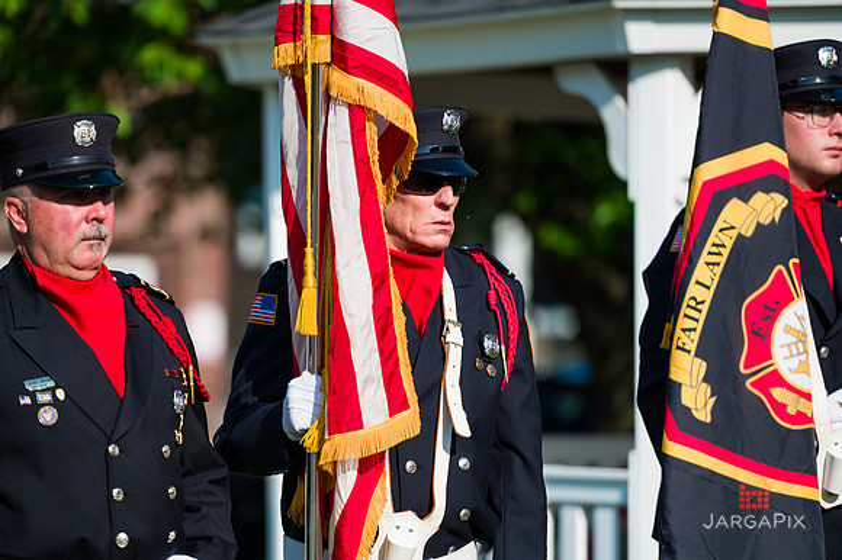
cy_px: 280
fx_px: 4675
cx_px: 421
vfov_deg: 6.9
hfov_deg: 10.3
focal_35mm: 200
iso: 200
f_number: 3.2
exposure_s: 1/4000
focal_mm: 200
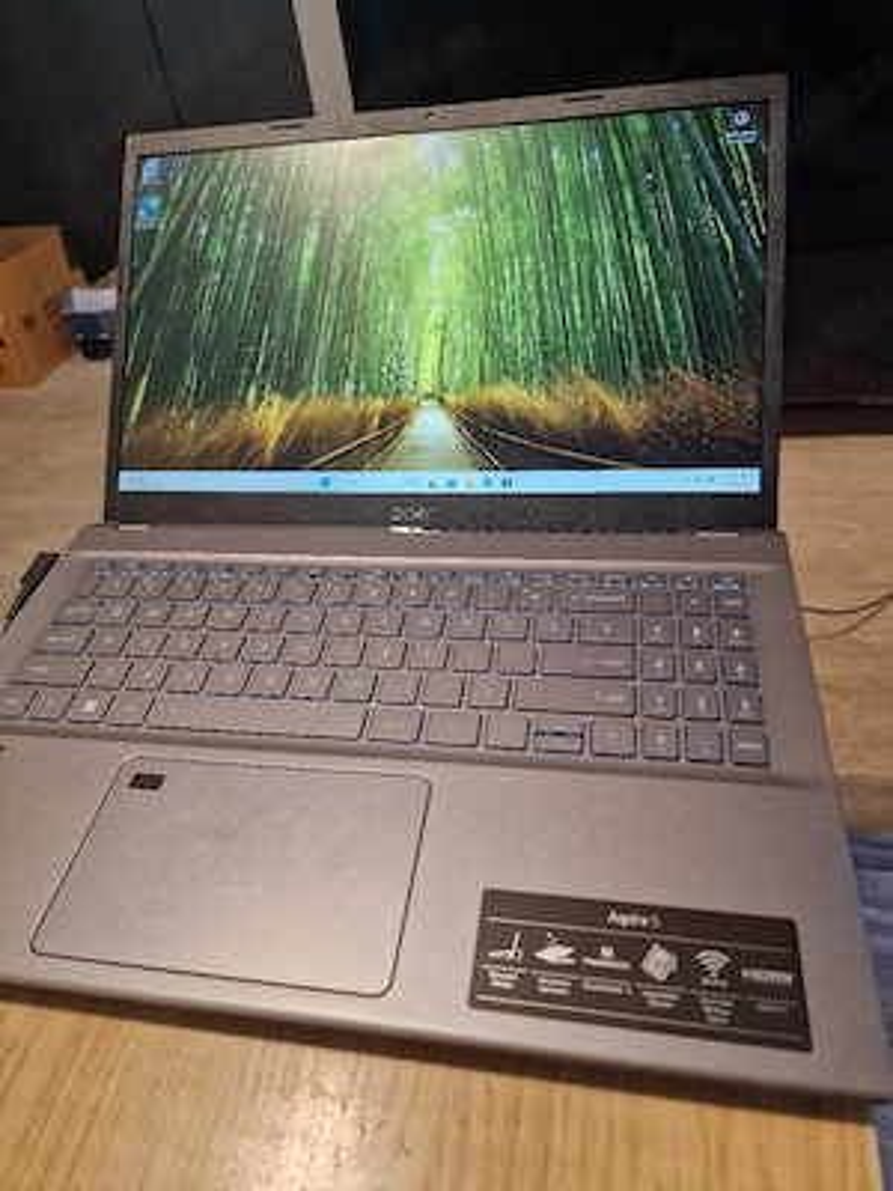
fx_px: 791
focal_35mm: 23
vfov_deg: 73.9
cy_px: 596
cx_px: 446
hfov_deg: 58.9
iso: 400
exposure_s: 1/100
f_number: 1.8
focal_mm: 6.4
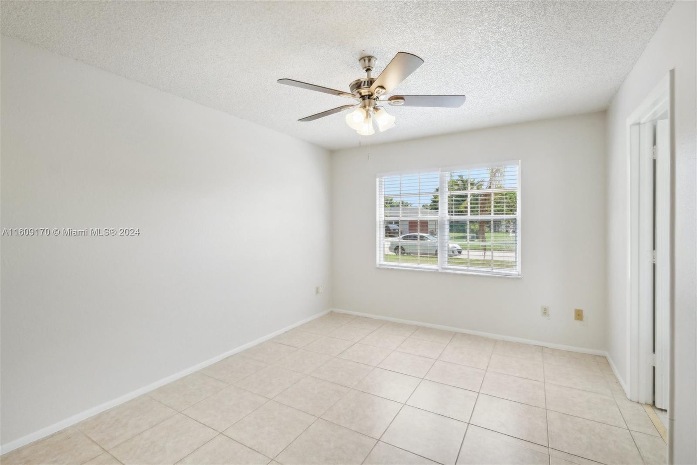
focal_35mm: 15
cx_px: 348
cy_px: 232
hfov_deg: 100.4
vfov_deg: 77.3
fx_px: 290
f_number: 8
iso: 1250
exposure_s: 1/220
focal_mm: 10
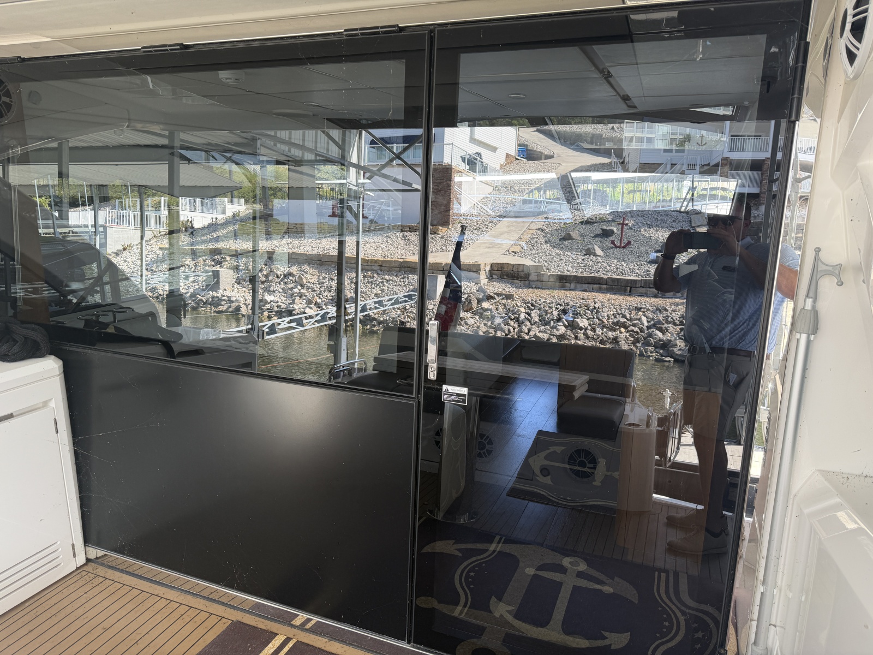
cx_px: 436
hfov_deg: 71.6
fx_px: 605
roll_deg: -0.9
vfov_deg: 56.8
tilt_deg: -12.3
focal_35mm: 24
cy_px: 328
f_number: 1.78
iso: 80
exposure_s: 1/123
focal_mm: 6.76
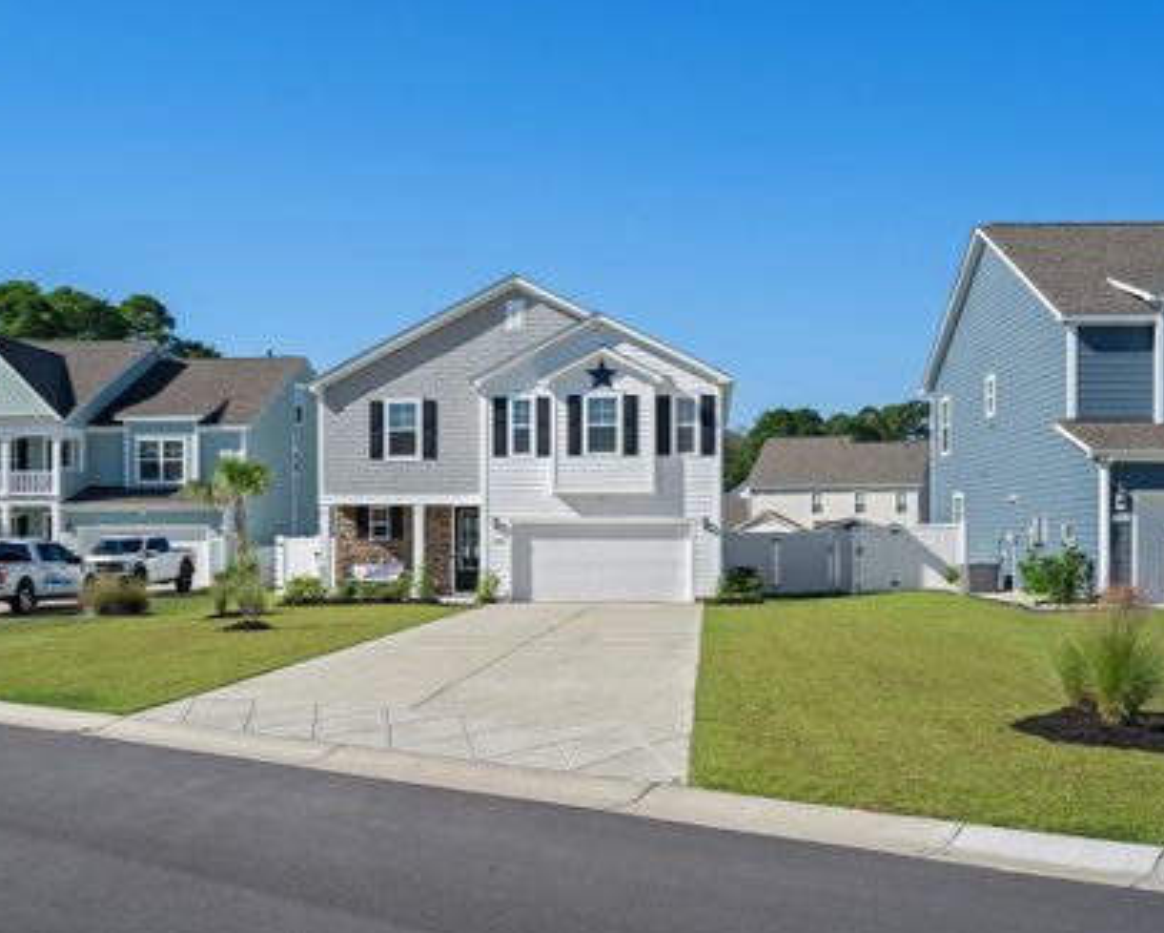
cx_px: 495
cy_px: 468
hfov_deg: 47.8
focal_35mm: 38
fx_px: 1310
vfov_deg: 39.2
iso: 320
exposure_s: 1/1000
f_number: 8
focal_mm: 33
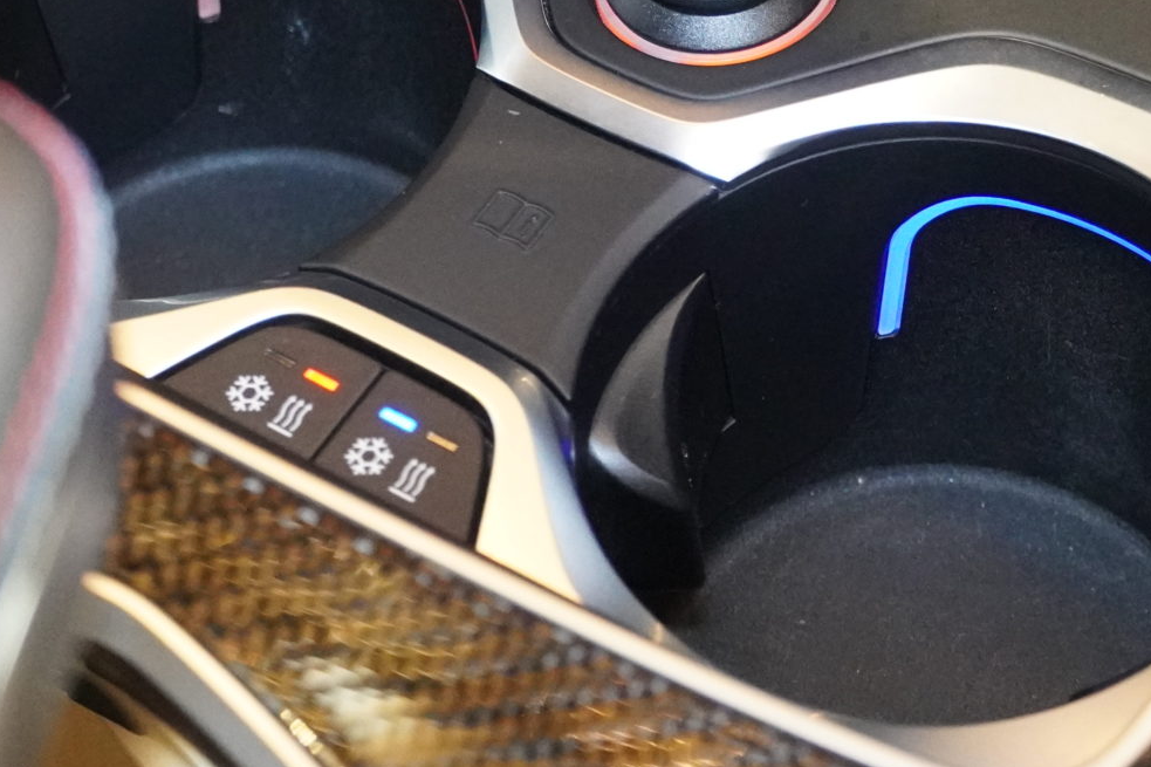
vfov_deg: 11.9
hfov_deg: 18.1
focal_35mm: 113
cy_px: -64
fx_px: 3622
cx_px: 631
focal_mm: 29
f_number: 4.5
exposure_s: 1/100
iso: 6400
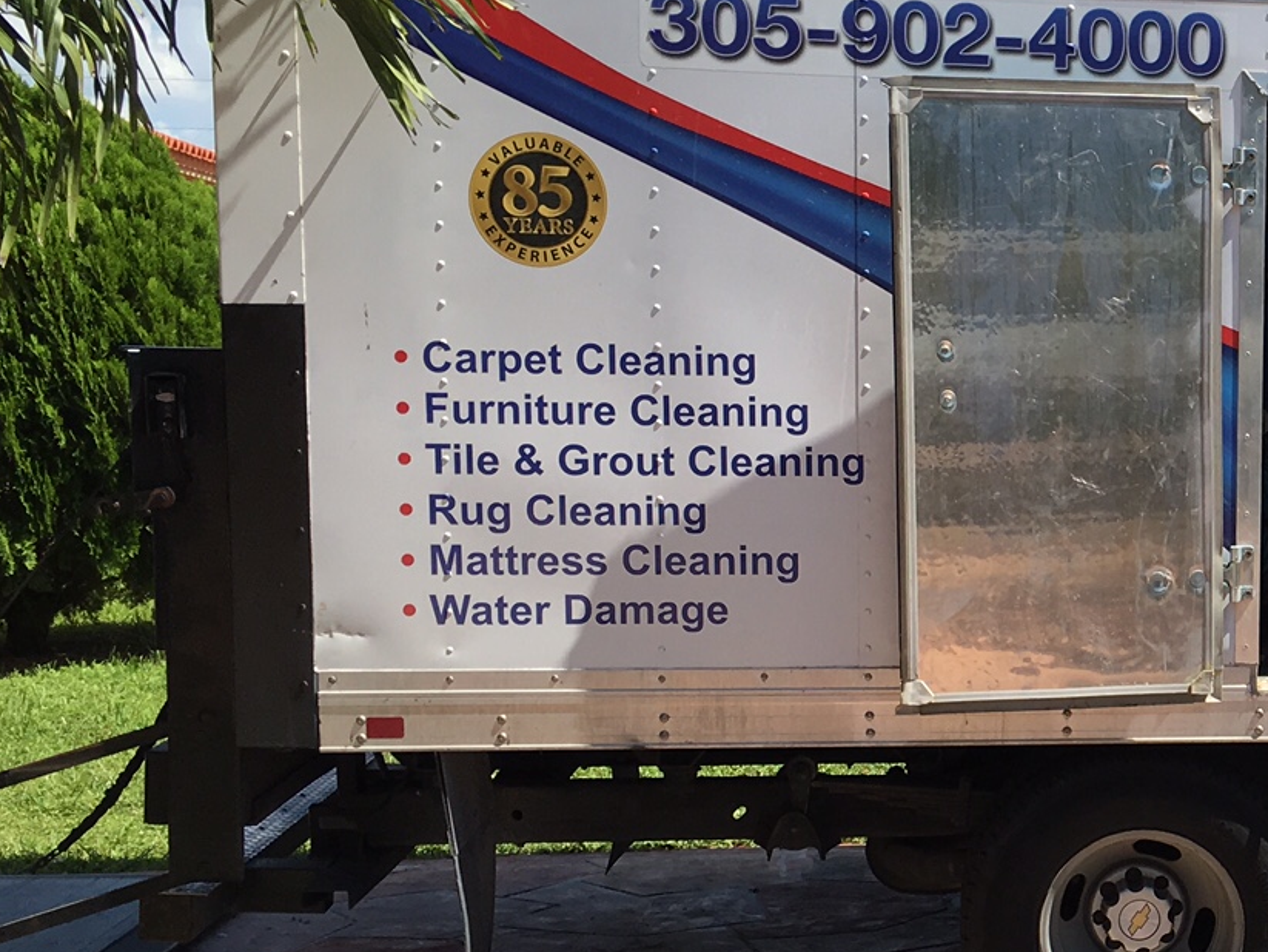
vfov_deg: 20.7
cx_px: 1405
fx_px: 2602
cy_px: 633
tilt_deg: -6.9
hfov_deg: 25.4
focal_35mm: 71
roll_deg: -0.1
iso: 25
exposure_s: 1/1166
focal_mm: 4.15
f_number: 2.2
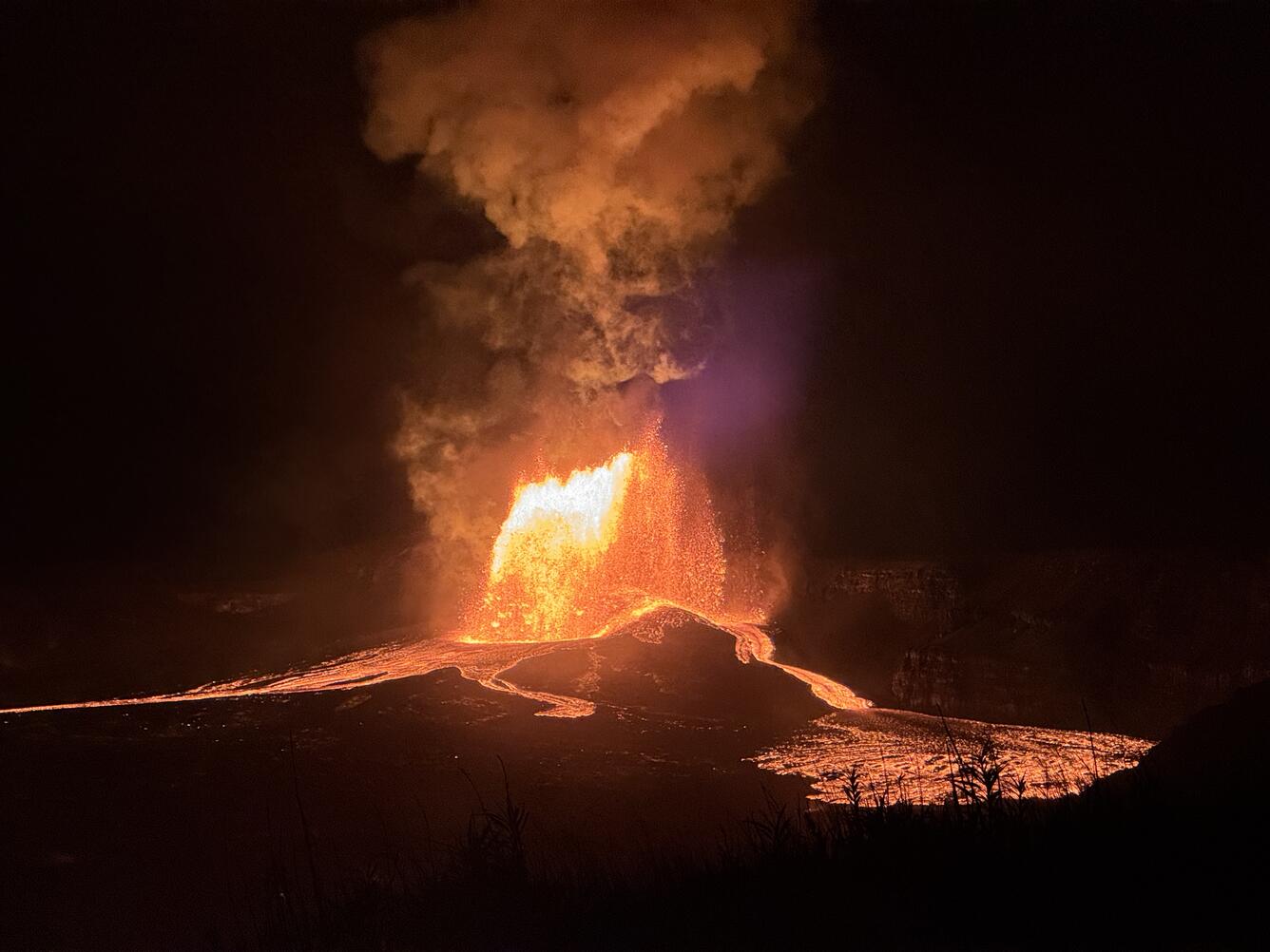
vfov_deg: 12.3
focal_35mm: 120
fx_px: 4403
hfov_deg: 16.4
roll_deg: -0.2
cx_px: 635
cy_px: 476
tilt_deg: -0.1
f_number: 2.8
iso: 400
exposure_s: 1/60
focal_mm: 15.66
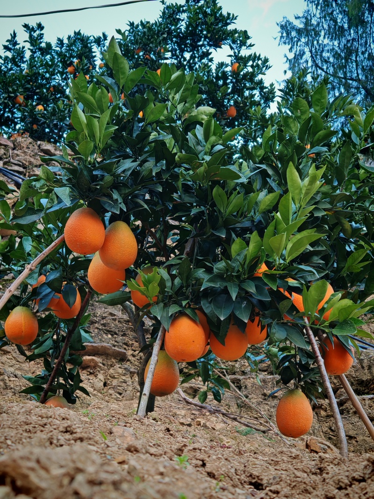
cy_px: 250
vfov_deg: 35.5
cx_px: 187
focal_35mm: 54
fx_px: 778
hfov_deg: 27.0
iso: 80
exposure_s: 1/50
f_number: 1.9
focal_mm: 6.67
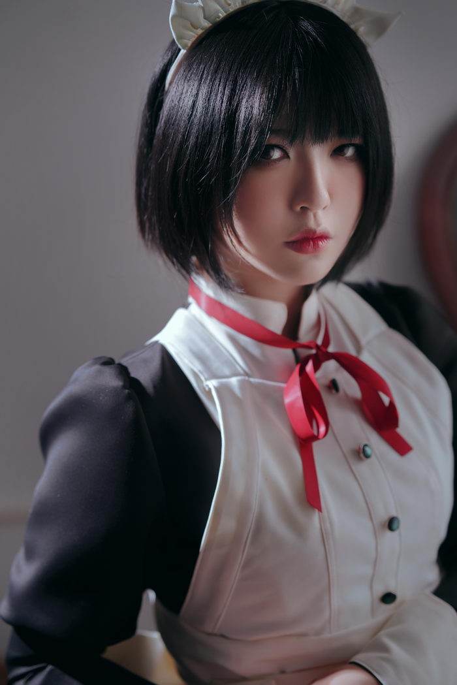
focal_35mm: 85
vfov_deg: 23.9
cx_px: 228
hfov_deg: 16.1
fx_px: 1617
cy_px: 342
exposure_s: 1/250
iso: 200
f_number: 2
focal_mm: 85
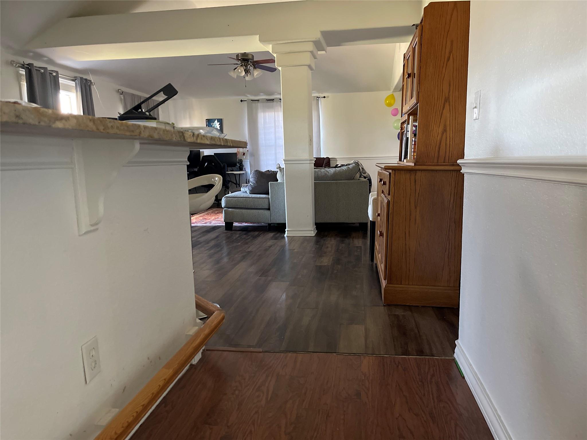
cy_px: 220
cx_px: 294
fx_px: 441
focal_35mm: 26
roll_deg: +0.6
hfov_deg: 67.3
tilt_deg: -8.6
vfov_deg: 53.1
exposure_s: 1/58
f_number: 1.6
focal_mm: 5.1
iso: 500
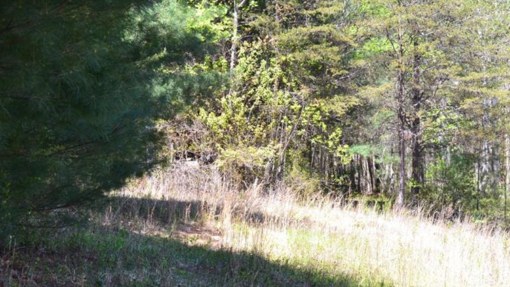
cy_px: 212
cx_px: 286
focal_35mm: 118
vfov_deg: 10.3
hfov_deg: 18.2
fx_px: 1592
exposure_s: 1/160
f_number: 9
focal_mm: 55
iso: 400
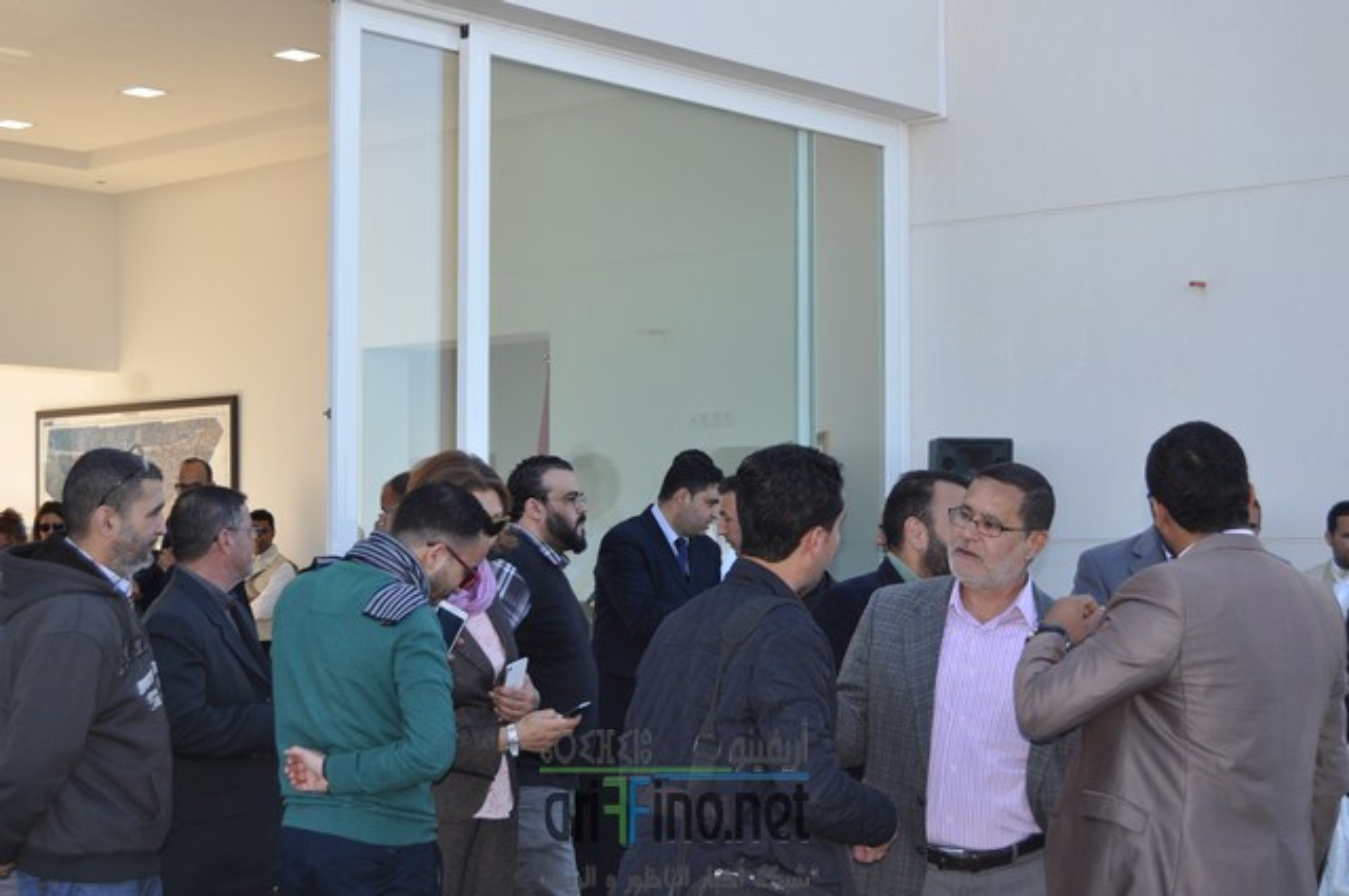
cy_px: 448
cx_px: 674
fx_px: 2133
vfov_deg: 23.7
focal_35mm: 57
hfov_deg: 35.1
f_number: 6.3
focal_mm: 38
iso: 200
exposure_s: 1/200
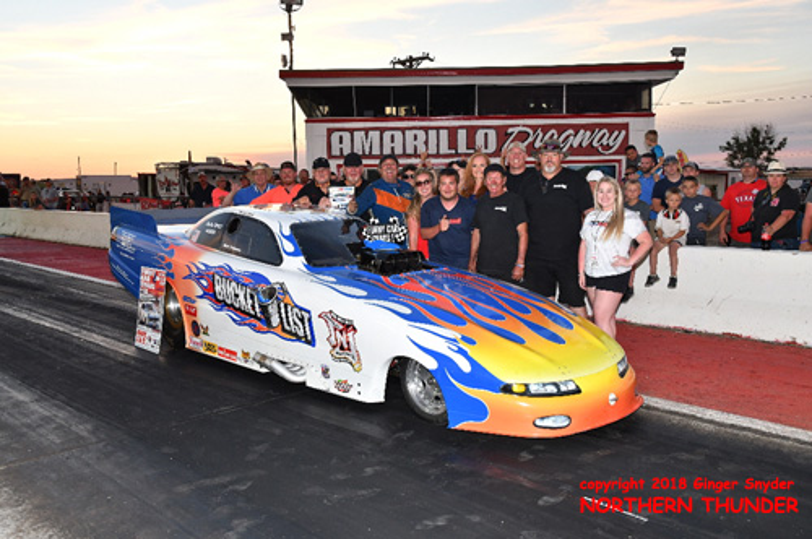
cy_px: 270
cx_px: 406
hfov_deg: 57.3
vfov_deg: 39.9
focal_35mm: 33
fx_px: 743
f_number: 5.6
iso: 1000
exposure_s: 1/250
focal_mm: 22
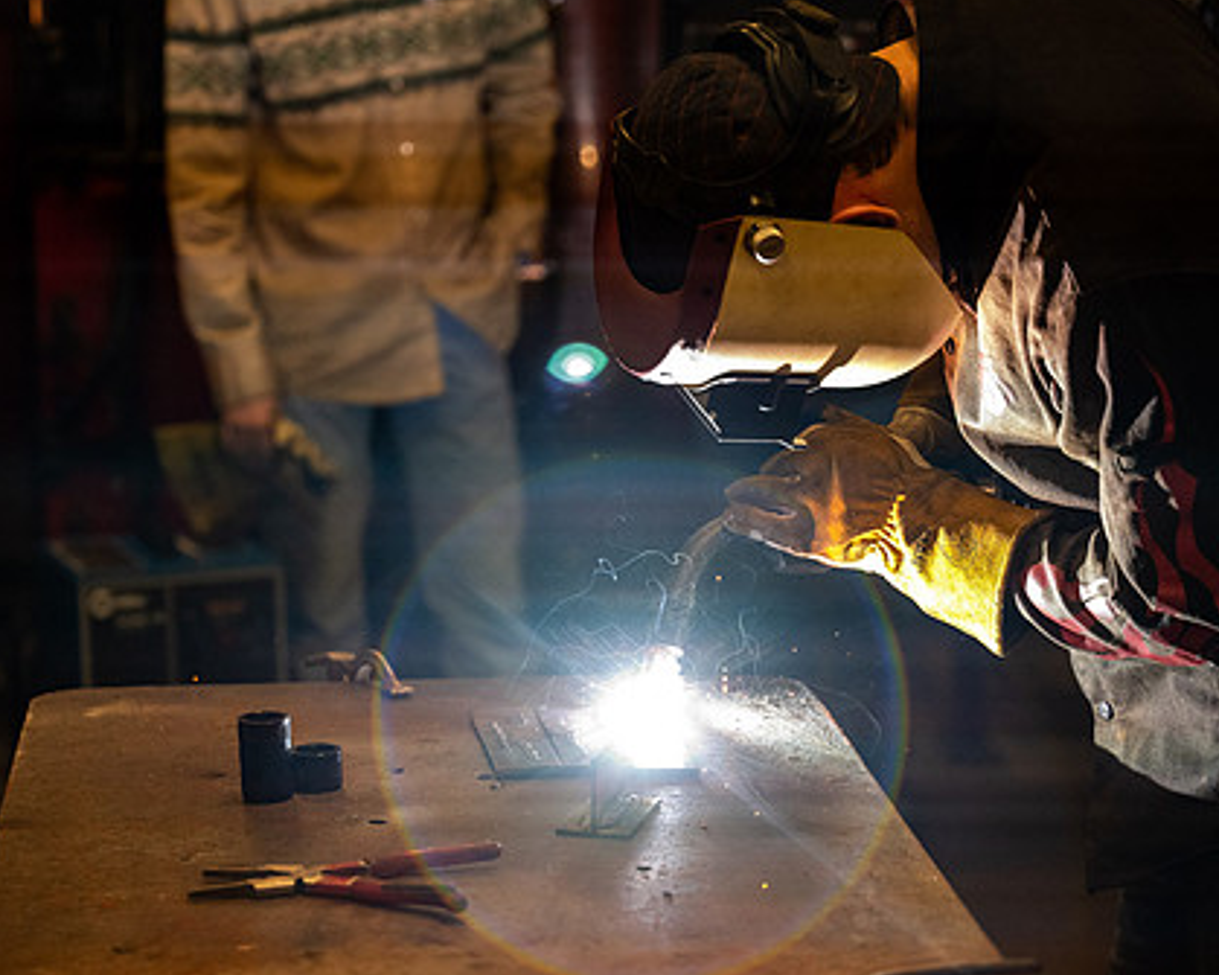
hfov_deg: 21.0
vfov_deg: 16.9
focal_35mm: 91
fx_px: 3282
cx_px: 620
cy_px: 540
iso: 3200
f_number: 2.8
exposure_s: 1/1600
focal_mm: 70
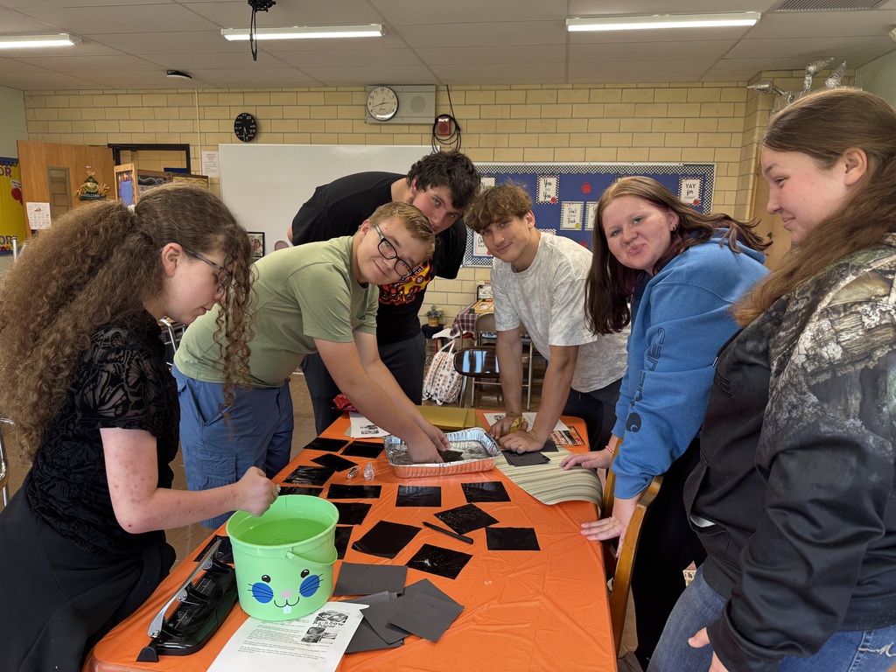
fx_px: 621
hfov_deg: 71.6
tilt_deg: -11.7
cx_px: 448
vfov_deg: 56.8
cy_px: 336
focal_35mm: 24
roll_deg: -1.4
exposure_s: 1/120
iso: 160
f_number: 1.78
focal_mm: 6.76
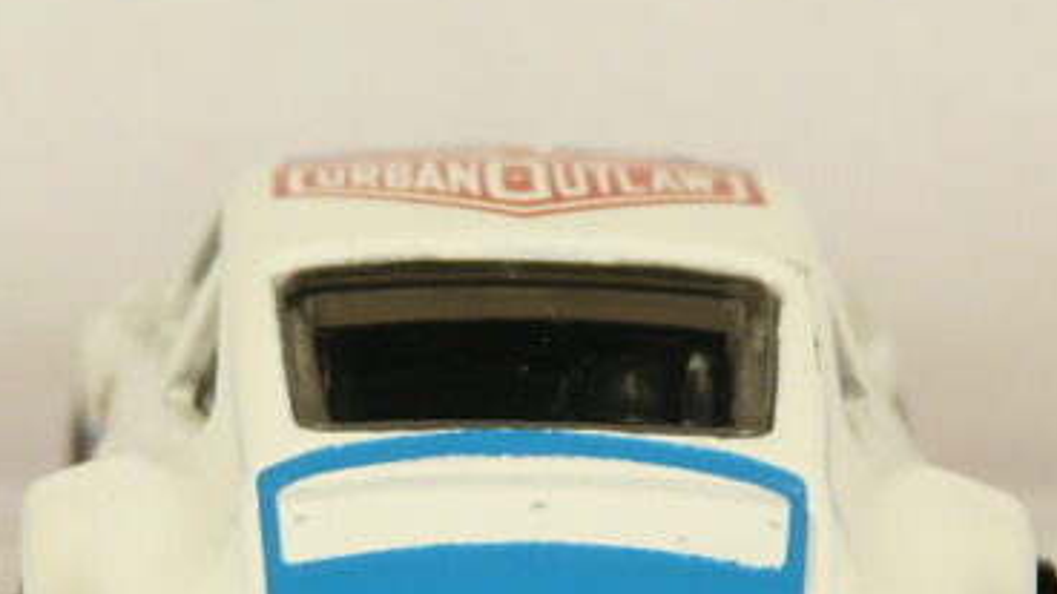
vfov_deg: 6.7
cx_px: 517
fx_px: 5073
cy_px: 465
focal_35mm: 181
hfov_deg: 11.9
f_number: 3.2
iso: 100
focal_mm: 10.5
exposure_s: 1/80
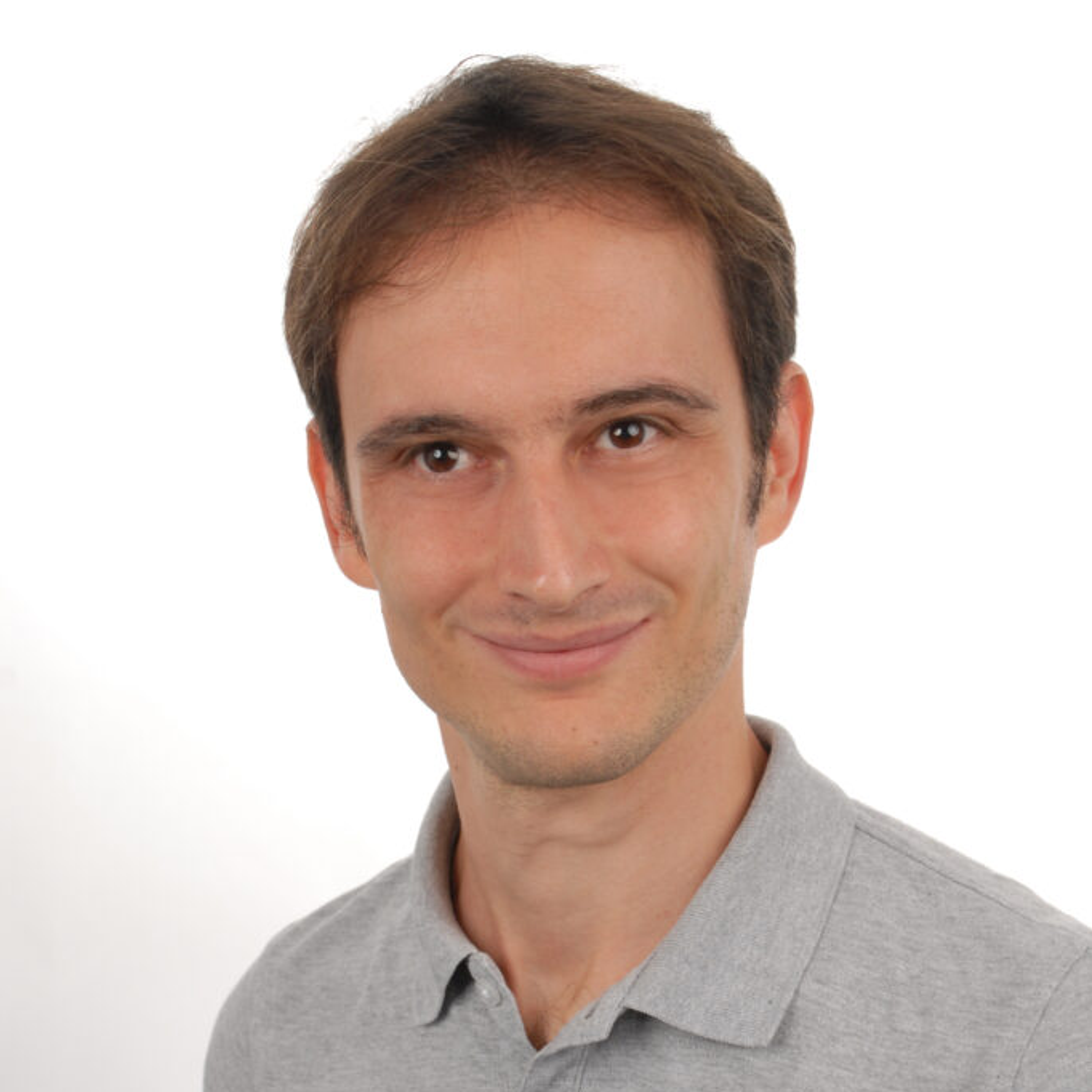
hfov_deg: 18.9
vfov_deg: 18.8
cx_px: 547
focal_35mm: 92
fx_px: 3284
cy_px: 754
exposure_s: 1/125
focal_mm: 48
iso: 200
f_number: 7.1
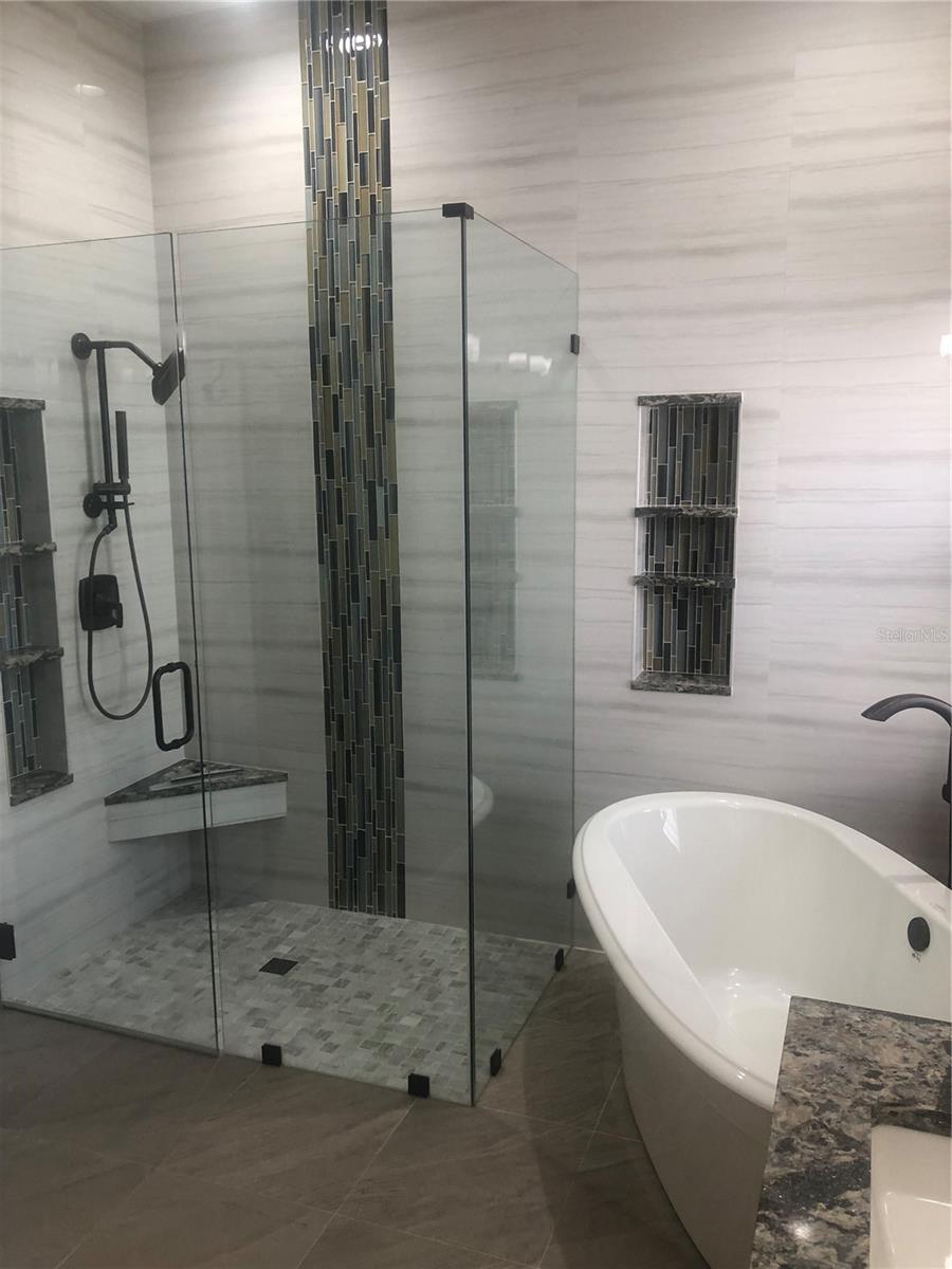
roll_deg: +0.7
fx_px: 1027
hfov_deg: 49.7
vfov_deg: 63.4
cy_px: 634
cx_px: 476
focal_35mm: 28
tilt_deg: -10.0
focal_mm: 3.99
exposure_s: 1/30
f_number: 1.8
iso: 32
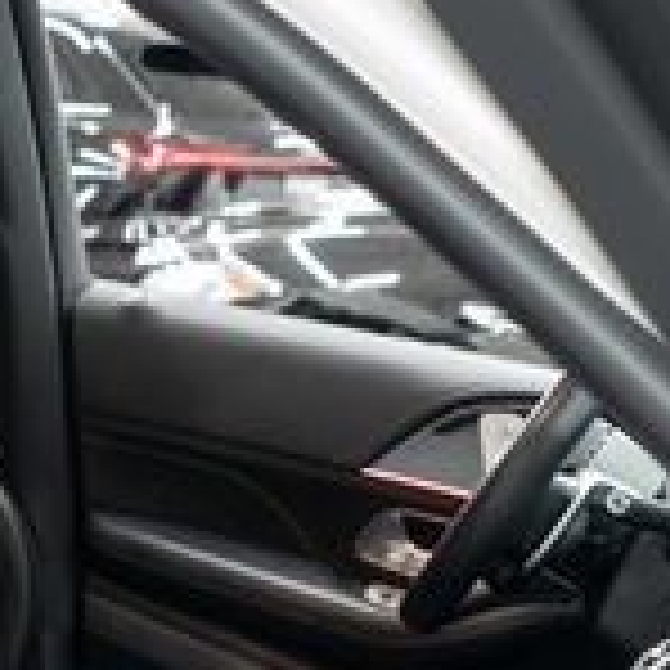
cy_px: 731
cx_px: -243
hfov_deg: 16.0
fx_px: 2234
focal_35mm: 102
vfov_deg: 16.6
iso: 800
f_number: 3.2
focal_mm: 28
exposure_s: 1/40
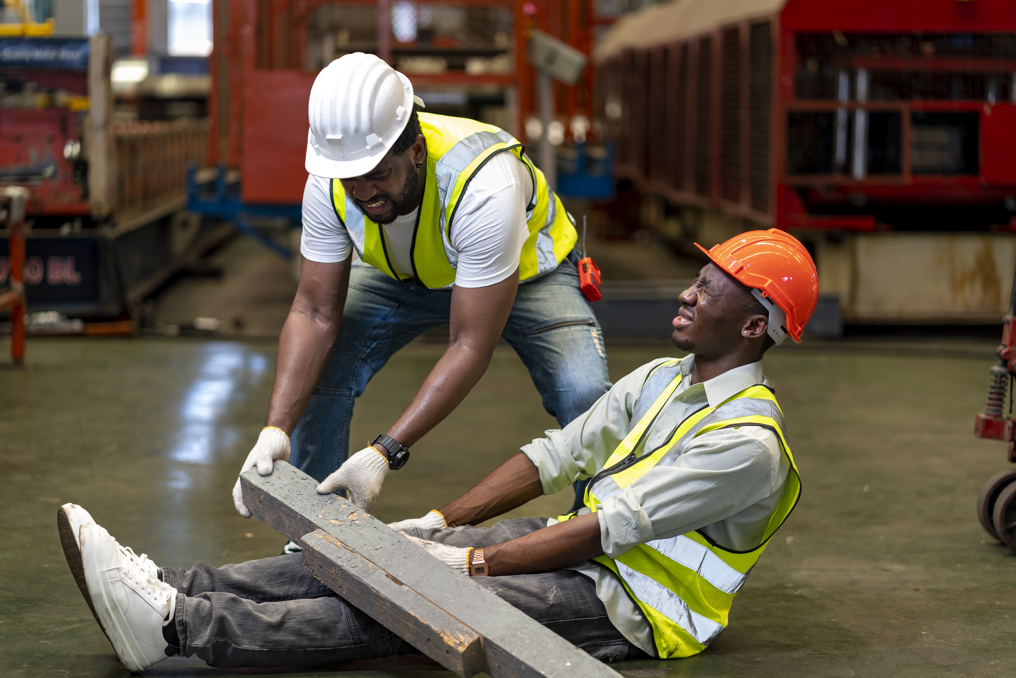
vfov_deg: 16.1
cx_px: 508
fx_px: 2399
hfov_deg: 23.9
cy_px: 339
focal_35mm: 85
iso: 640
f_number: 1.8
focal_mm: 85
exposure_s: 1/200
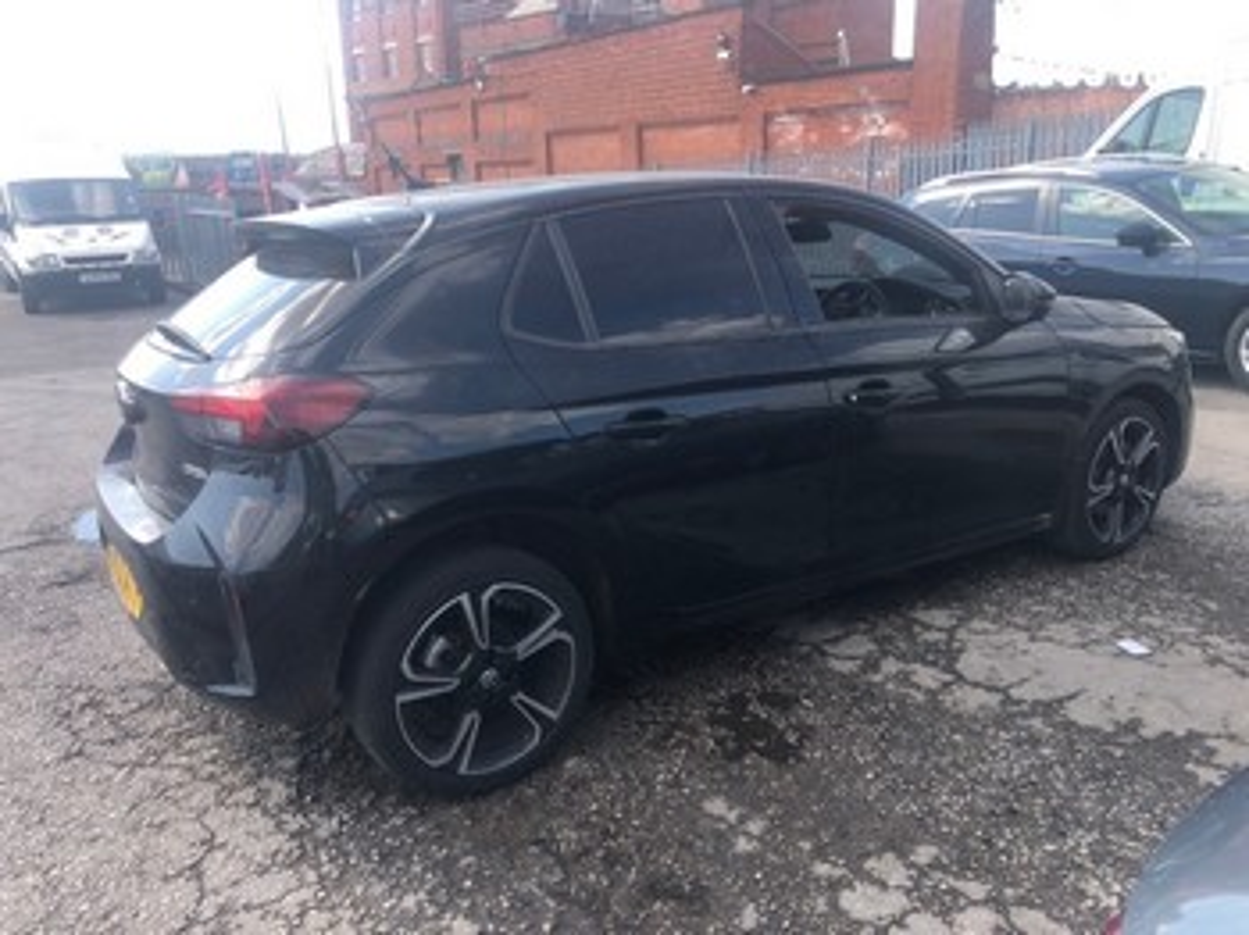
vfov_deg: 49.7
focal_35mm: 28
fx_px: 1010
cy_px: 468
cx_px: 624
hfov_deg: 63.5
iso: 20
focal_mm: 4
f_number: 1.8
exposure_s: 1/357
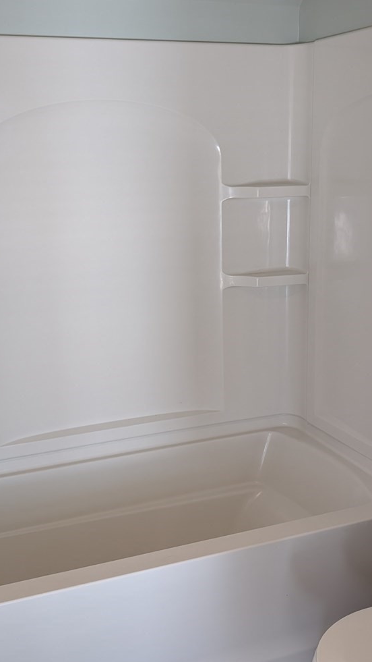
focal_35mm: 41
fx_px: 719
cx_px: 178
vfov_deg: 49.4
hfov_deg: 29.0
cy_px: 312
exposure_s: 1/60
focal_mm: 6.9
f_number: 1.68
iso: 176
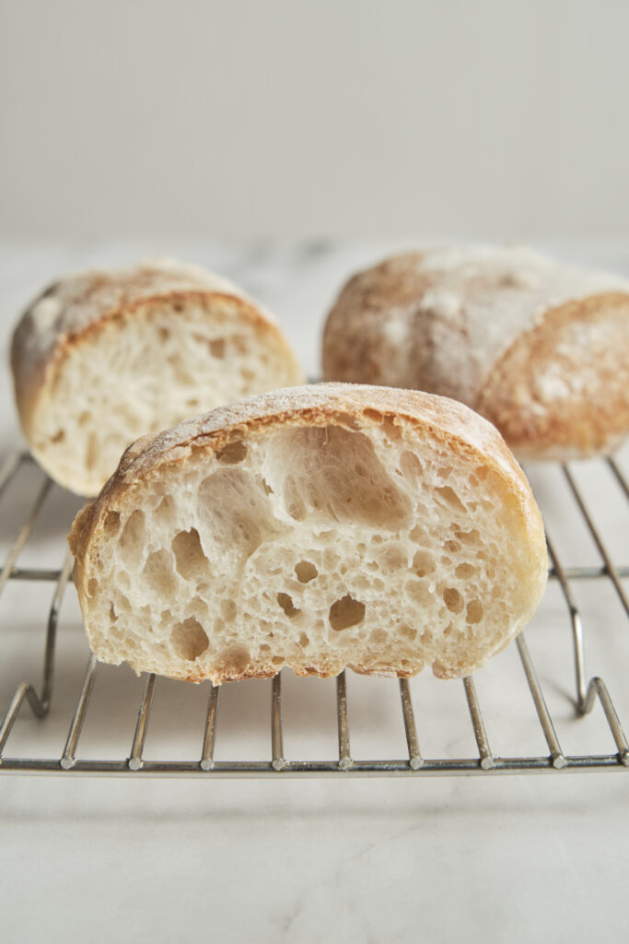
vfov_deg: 38.9
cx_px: 314
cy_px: 472
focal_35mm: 51
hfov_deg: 26.5
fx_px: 1336
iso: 200
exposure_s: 1/125
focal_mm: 34
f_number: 5.6
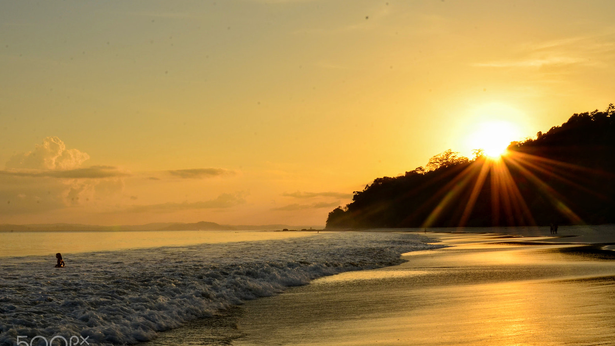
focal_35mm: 51
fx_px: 832
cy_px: 189
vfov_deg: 23.5
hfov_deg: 40.6
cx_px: 305
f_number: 29
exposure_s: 1/80
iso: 200
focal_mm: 32
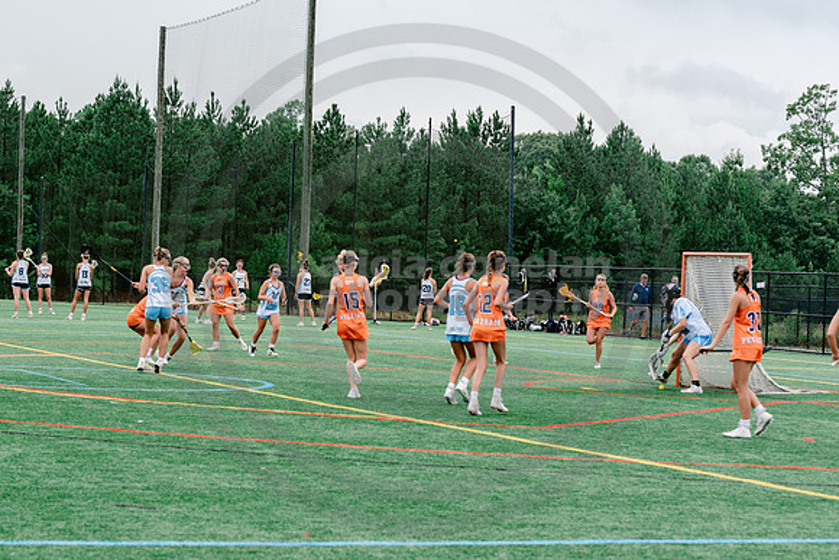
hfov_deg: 18.5
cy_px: 280
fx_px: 2571
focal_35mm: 110
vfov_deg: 12.4
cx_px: 275
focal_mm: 82
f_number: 5
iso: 250
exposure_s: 1/400
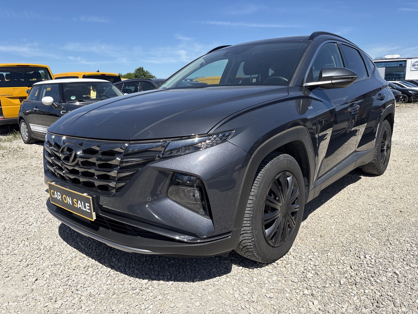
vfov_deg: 53.1
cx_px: 209
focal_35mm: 26
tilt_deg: -10.7
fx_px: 314
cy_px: 157
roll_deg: +1.8
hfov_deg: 67.3
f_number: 1.6
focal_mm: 5.96
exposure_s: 1/3650
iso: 50
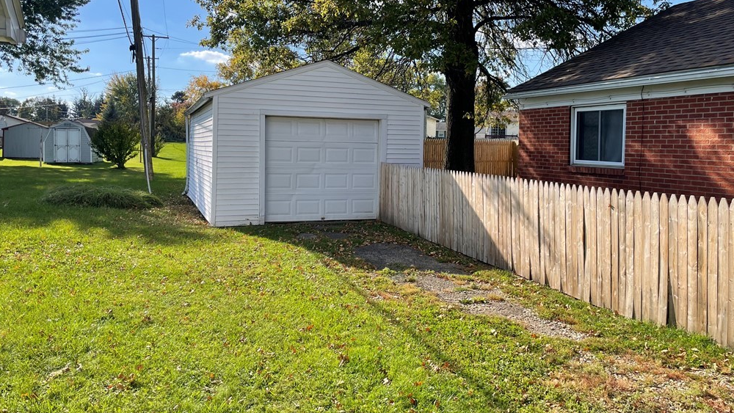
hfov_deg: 66.1
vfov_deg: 40.0
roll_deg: -1.1
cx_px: 372
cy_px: 157
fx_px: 565
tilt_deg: -2.9
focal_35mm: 29
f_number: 1.6
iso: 32
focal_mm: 4.2
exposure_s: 1/2020
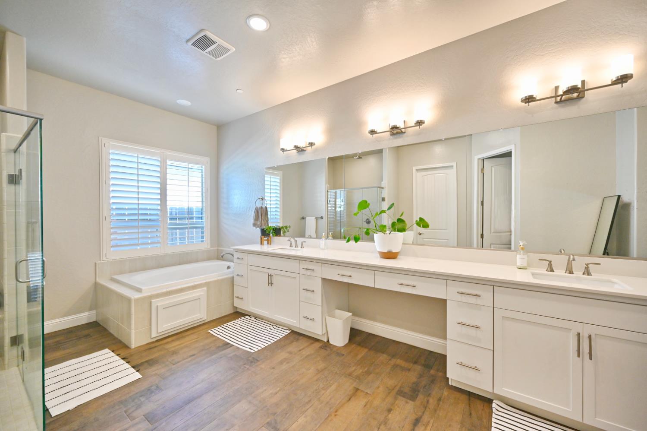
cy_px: 216
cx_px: 324
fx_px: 251
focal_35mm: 14
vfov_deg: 81.1
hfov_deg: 104.3
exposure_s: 1/125
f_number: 4
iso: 450
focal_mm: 14
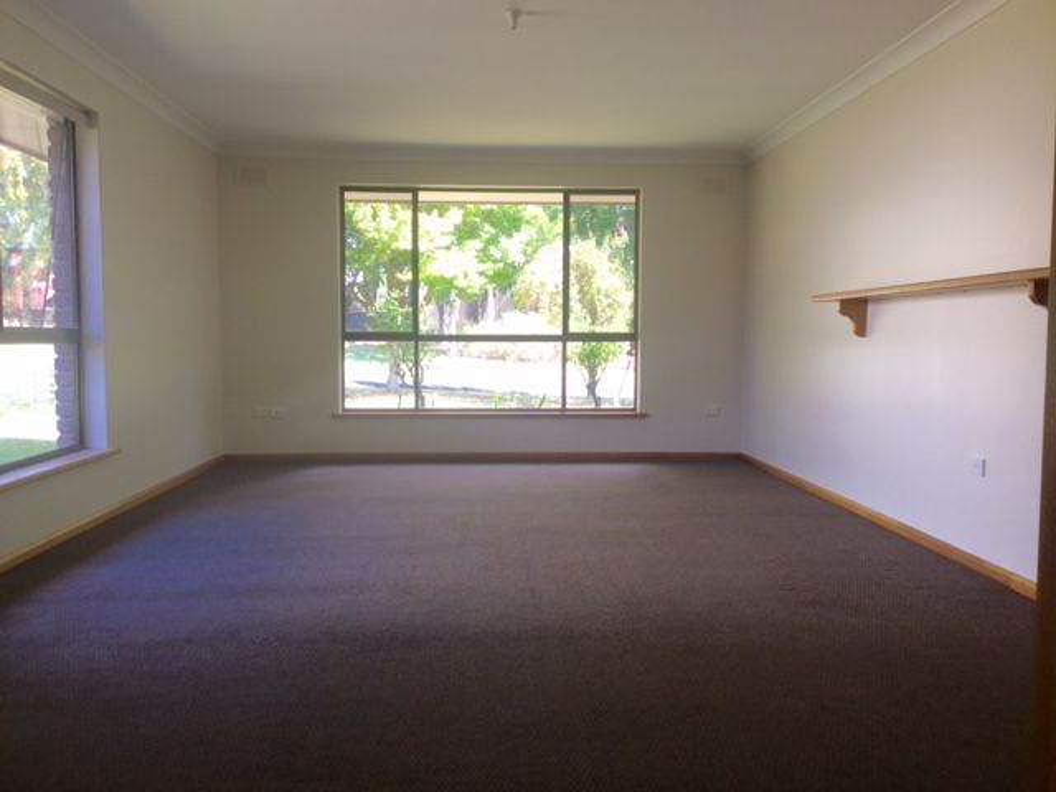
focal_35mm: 31
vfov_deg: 45.4
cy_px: 396
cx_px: 528
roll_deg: +0.7
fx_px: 946
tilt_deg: -5.1
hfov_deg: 58.4
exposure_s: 1/50
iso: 25
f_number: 2.4
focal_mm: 3.3
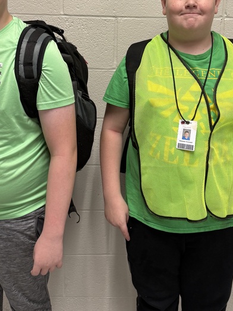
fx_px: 422
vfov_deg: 39.9
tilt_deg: -11.9
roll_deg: -0.9
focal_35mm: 47
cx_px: 114
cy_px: 103
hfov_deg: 30.9
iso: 160
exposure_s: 1/60
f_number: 1.78
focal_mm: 6.76
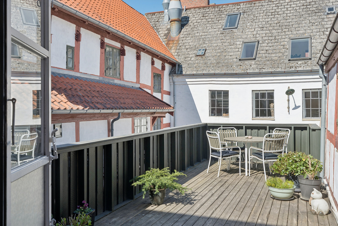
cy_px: 113
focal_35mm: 33
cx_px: 169
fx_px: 310
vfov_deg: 40.0
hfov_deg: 57.2
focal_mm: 33
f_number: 11
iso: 800
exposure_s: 1/800
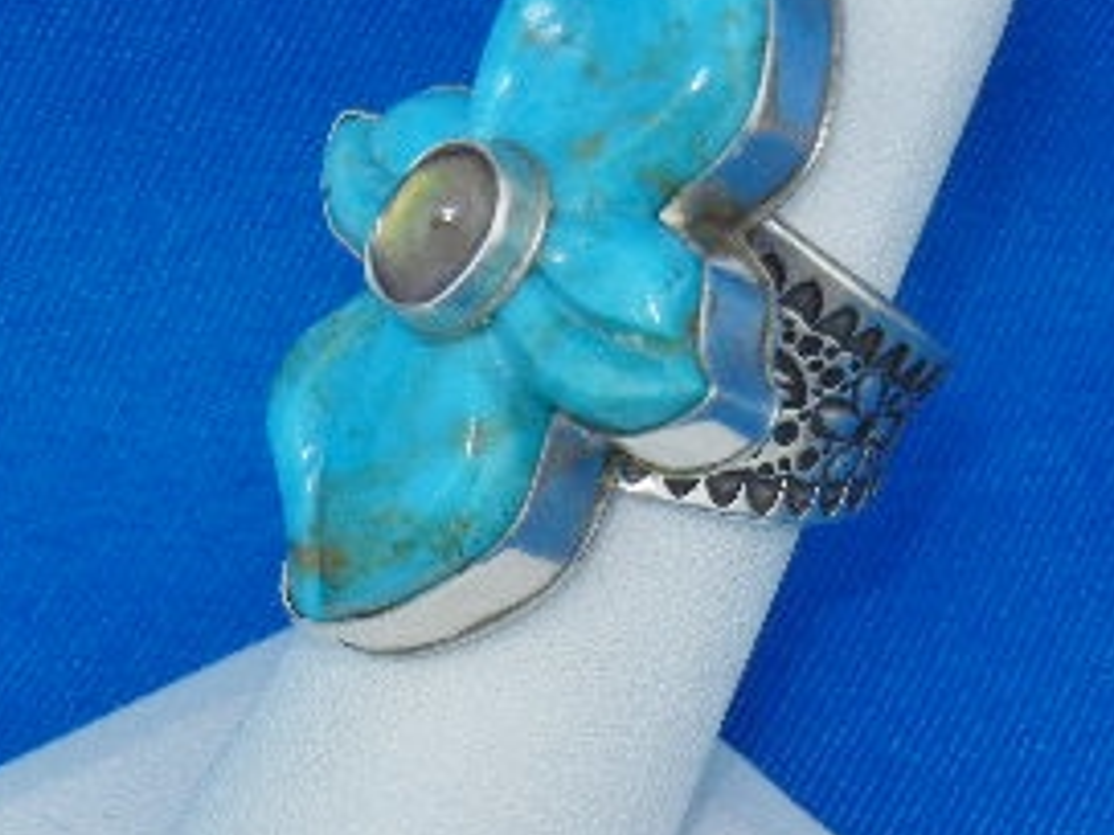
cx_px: 528
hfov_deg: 10.9
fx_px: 5825
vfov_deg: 8.2
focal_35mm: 181
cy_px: 753
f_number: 4.3
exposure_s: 1/30
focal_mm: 13.9
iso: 200
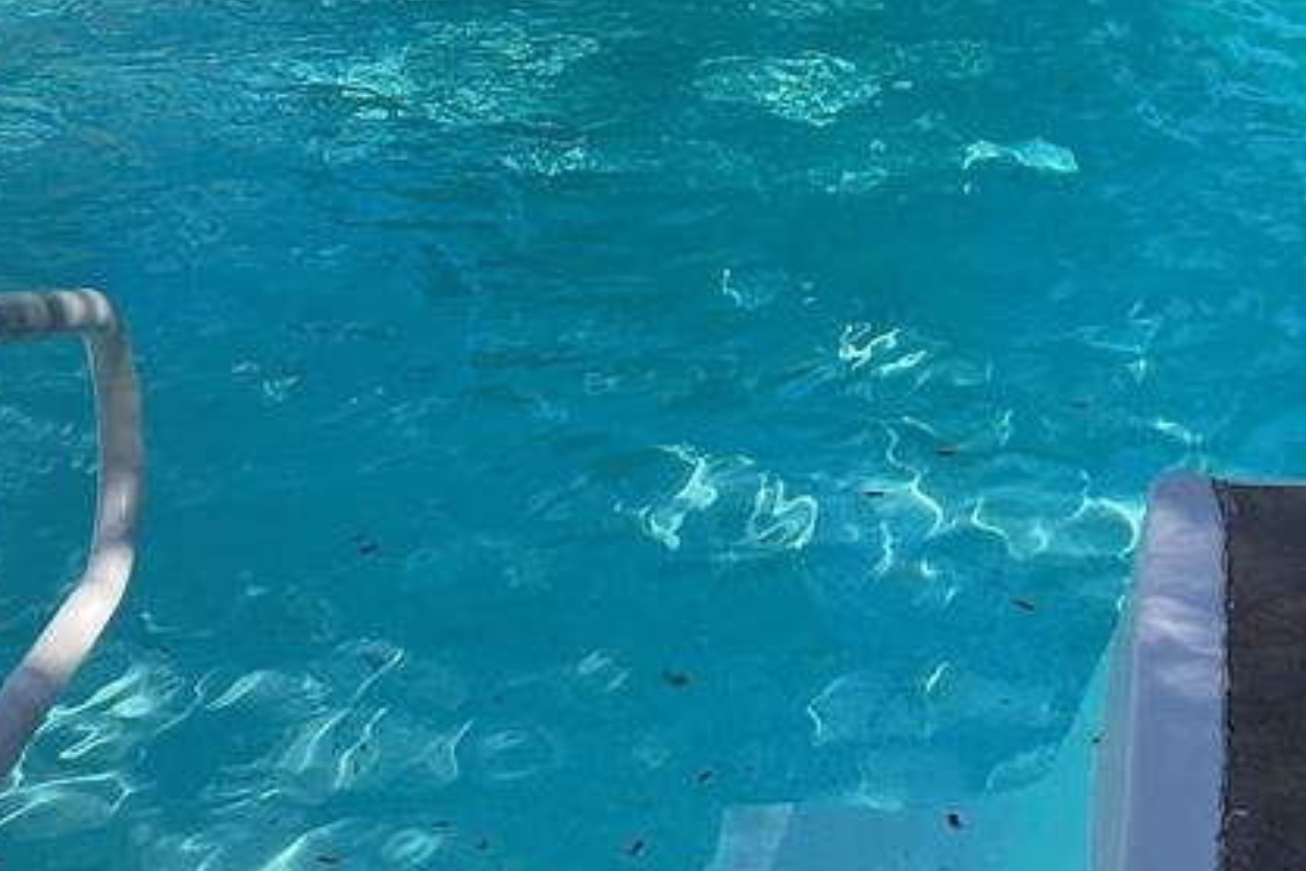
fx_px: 2684
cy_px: 194
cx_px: 257
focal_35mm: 74
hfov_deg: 26.8
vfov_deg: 18.3
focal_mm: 3
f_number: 1.8
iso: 16
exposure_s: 1/2427
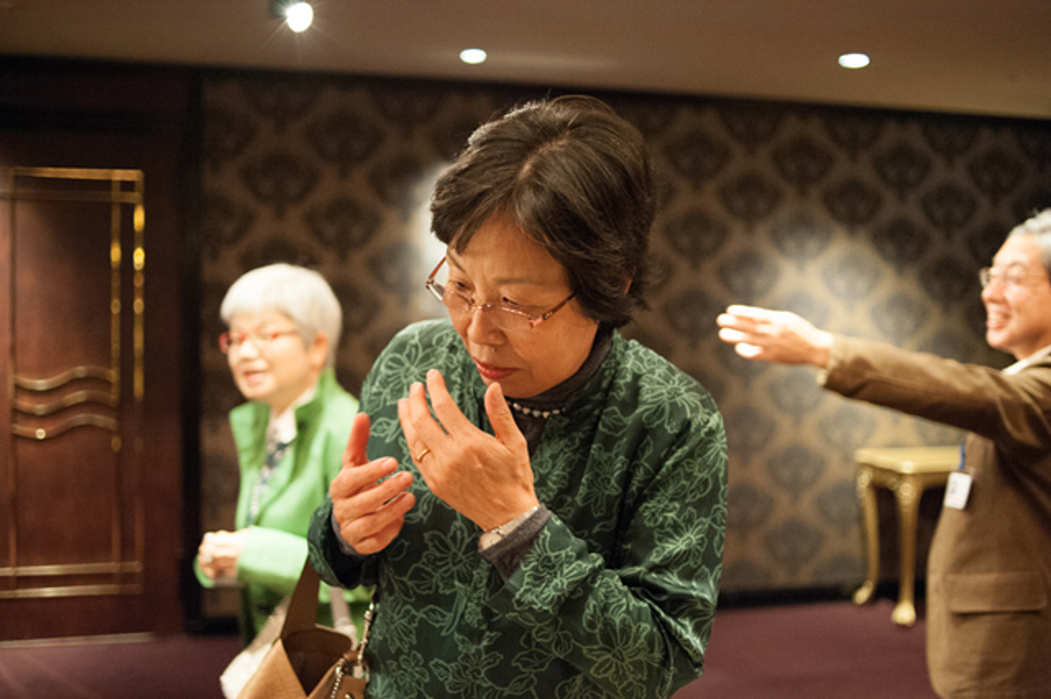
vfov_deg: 37.8
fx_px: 1021
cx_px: 526
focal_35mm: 35
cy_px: 350
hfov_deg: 54.5
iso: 5000
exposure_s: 1/100
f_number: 2.8
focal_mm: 35
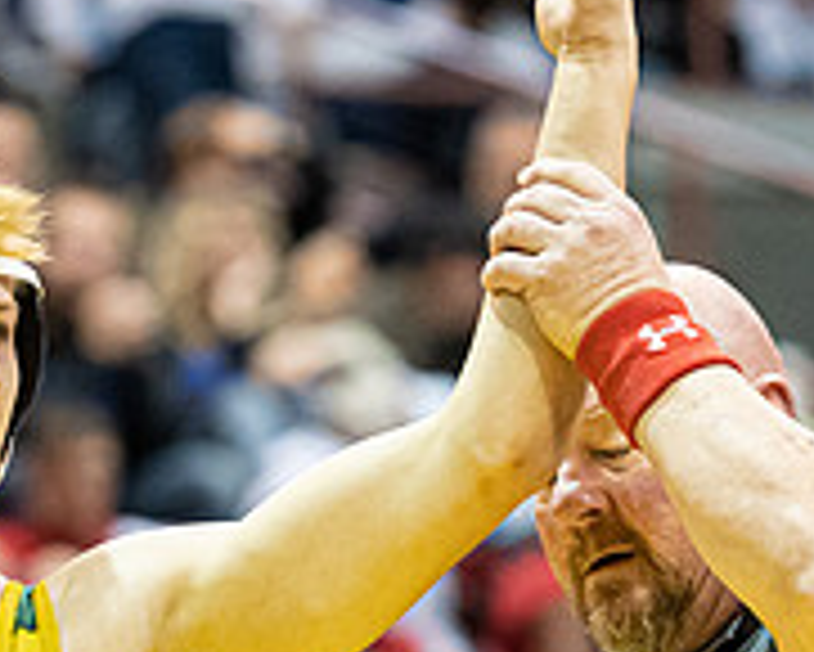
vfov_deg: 2.8
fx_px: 13402
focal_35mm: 556
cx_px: 126
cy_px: 402
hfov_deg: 3.5
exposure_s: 1/500
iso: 10000
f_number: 4
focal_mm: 185
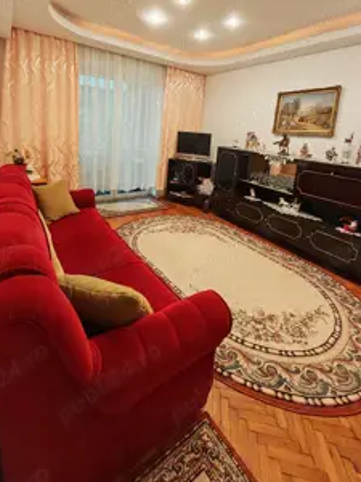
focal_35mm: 16
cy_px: 164
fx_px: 222
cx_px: 165
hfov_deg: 77.9
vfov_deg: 91.3
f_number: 2
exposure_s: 1/25
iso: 500
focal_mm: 1.82
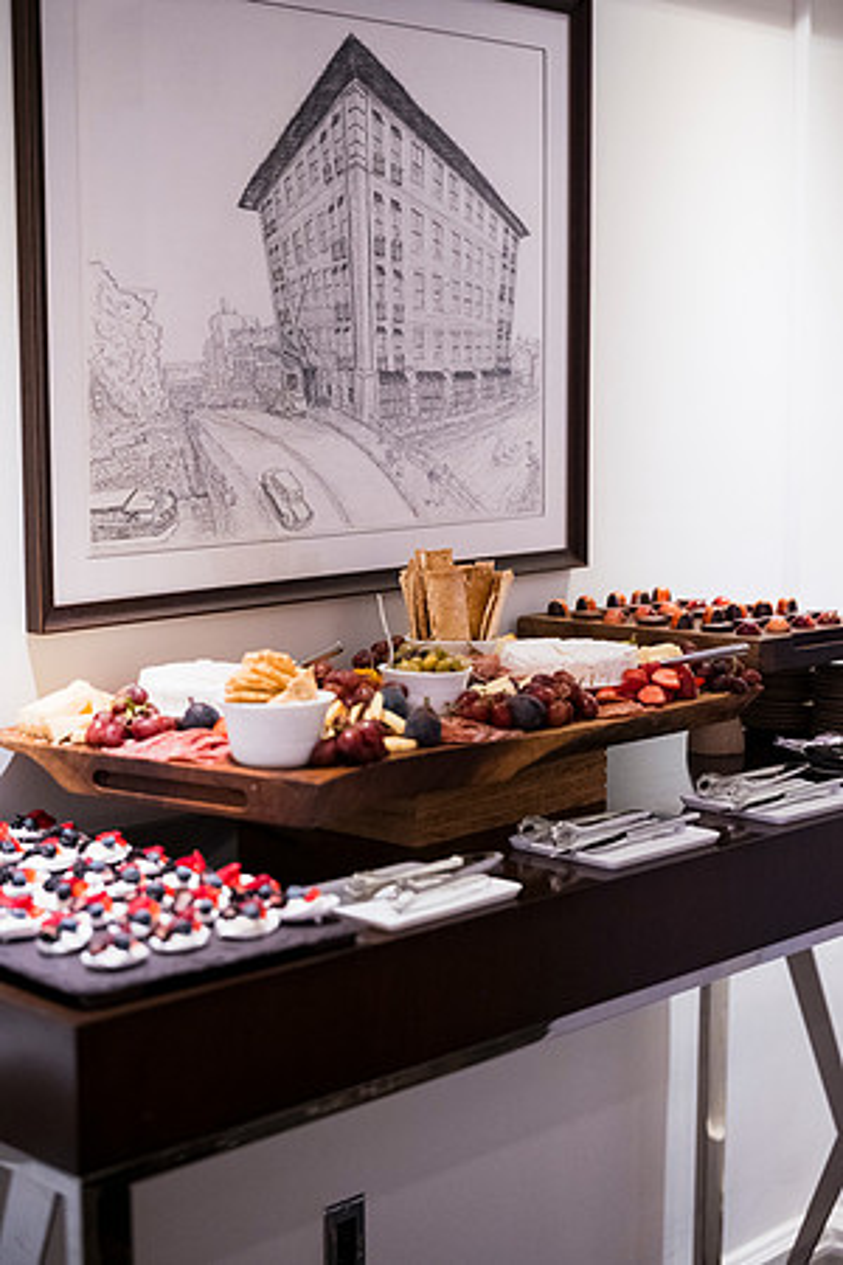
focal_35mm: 55
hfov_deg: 24.6
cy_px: 632
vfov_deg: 36.2
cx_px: 422
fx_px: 1932
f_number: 2.2
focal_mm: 55
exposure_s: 1/200
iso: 2200
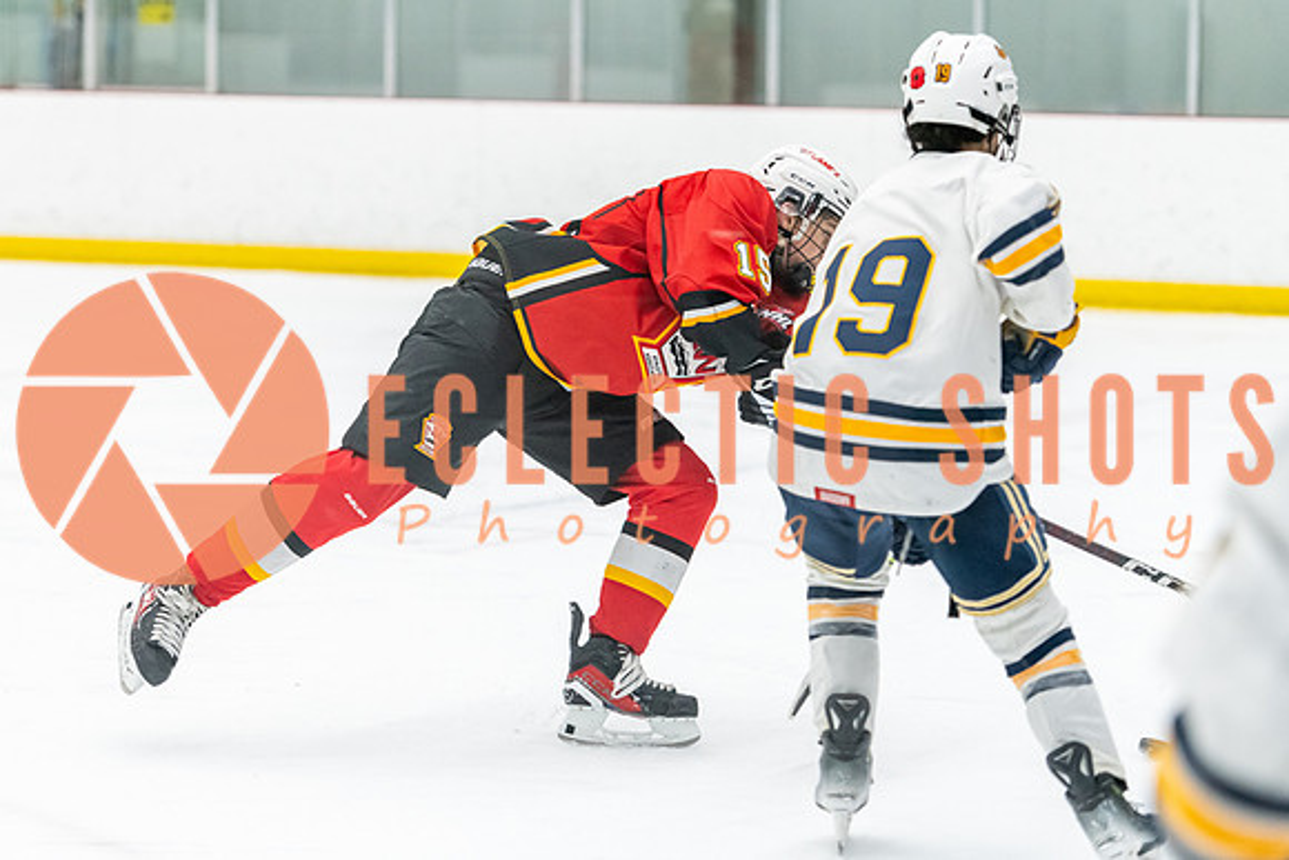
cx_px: 570
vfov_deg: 10.3
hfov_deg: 15.5
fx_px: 4750
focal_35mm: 133
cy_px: 420
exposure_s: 1/800
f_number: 2.8
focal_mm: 116
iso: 3200
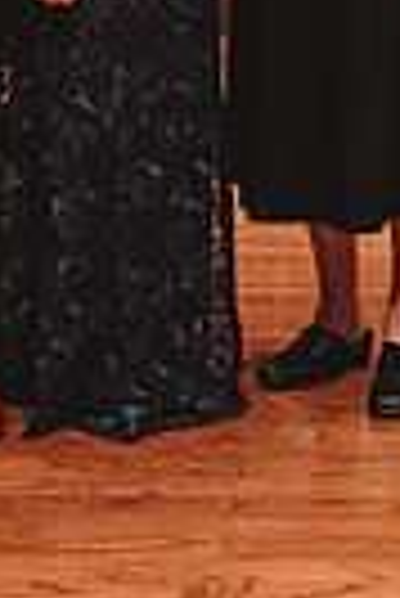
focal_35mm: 115
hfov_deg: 11.9
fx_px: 1912
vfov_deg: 16.1
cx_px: 121
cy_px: -319
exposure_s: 1/200
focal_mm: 34
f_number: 4
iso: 6400
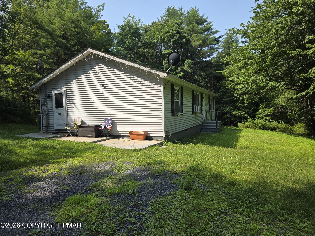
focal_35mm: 23
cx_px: 158
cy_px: 118
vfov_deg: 58.9
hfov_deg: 73.9
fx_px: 209
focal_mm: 6.3
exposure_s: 1/2859
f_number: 1.7
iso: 80
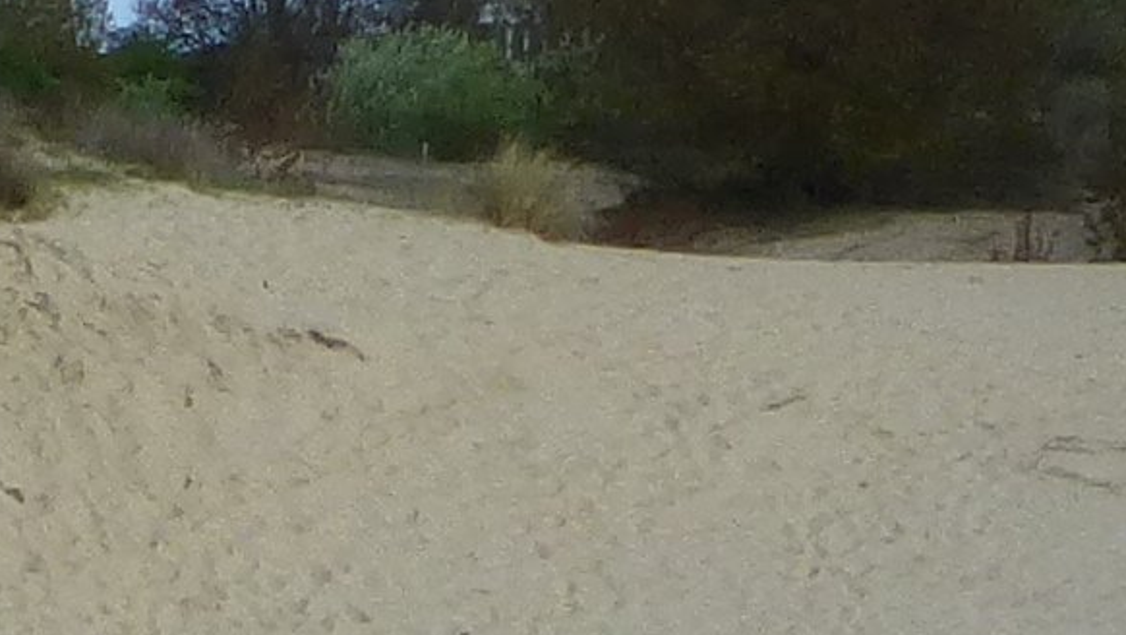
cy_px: 736
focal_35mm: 194
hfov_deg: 10.8
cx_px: -327
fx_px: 5795
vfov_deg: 6.2
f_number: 4
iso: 100
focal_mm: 4.3
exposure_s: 1/800
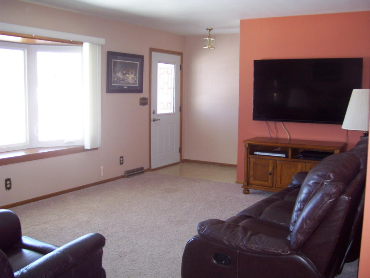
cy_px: 139
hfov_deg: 51.3
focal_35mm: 36
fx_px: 385
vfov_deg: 39.7
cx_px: 185
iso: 160
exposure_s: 1/60
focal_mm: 6
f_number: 2.7
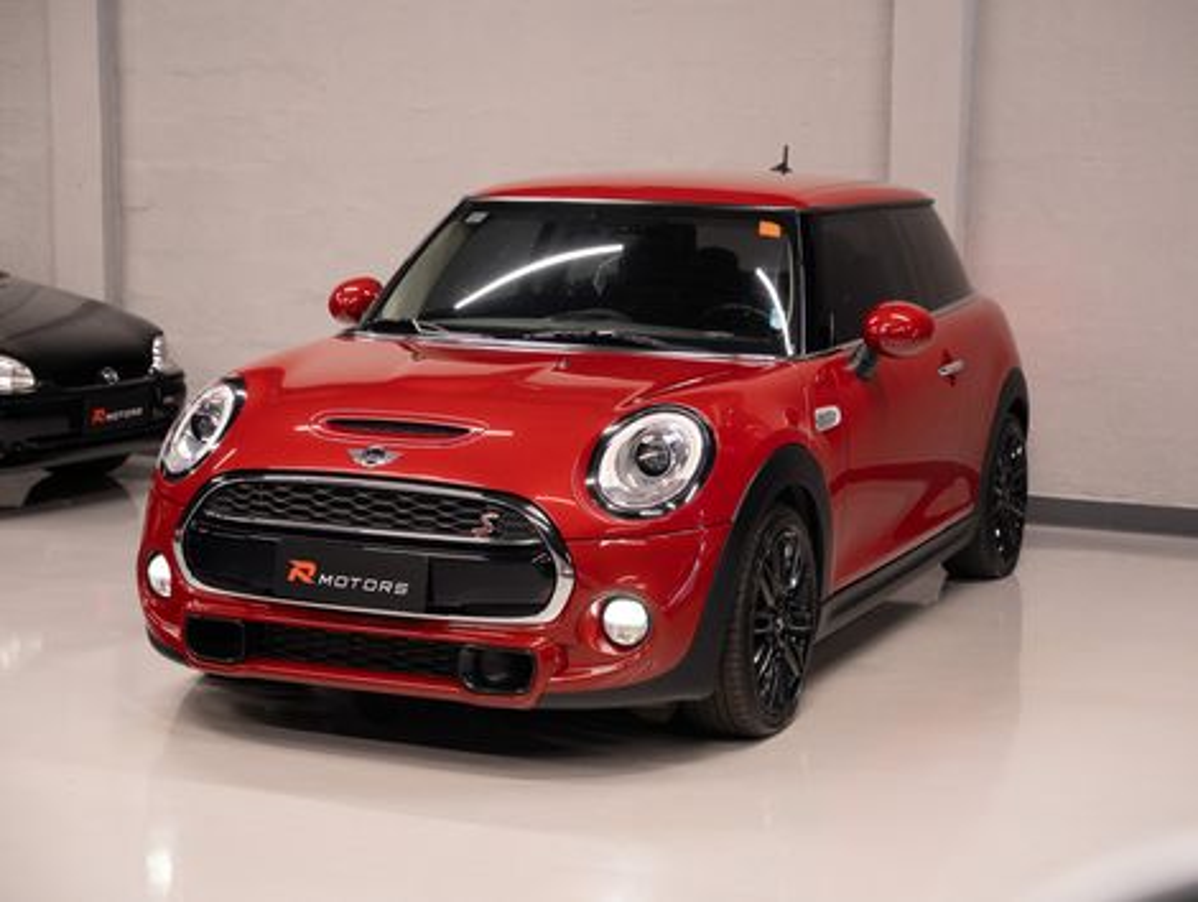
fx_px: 2311
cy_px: 451
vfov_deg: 22.1
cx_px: 599
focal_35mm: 67
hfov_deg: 29.1
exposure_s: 1/100
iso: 3200
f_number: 3.5
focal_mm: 61.6
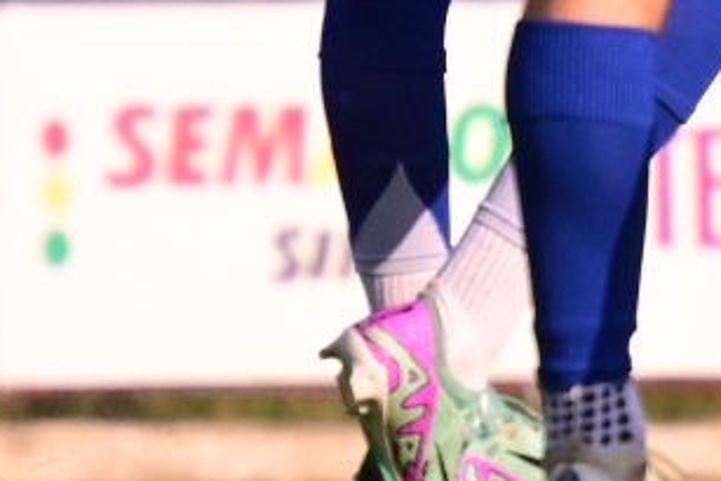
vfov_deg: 0.6
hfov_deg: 1.0
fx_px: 42797
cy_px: -526
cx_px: -500
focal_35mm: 2136
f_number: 5.6
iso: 1250
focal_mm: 270
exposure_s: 1/5000
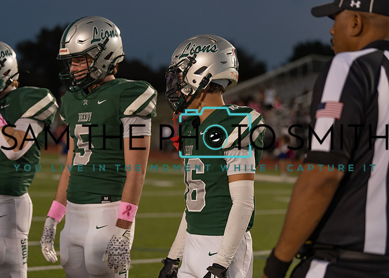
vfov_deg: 15.2
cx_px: 181
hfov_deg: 21.1
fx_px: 1043
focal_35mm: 94
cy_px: 134
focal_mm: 83
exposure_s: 1/320
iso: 500
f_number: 2.8
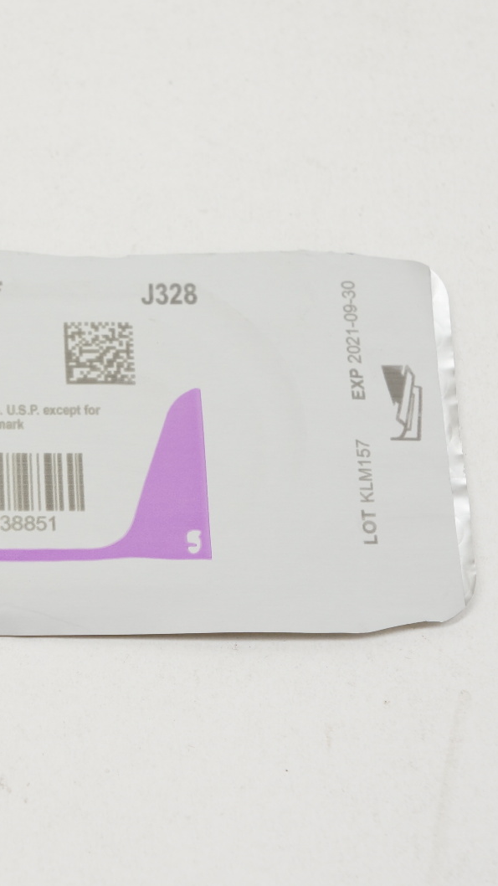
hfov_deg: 11.2
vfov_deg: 20.0
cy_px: 444
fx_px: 2507
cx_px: -6
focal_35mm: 107
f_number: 6.3
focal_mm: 45
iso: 400
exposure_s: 1/80
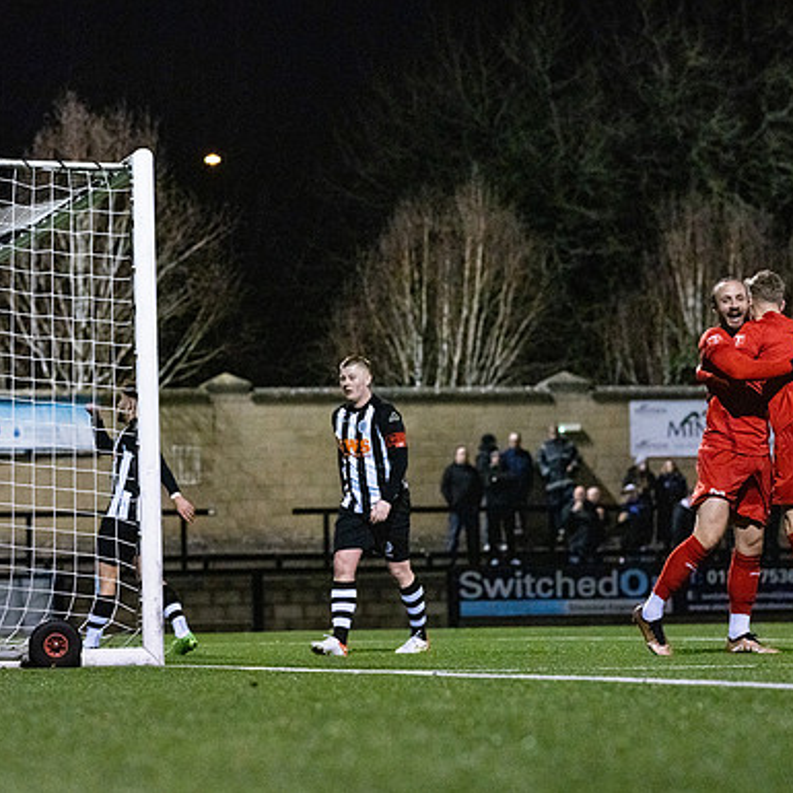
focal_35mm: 175
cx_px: 295
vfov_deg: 10.0
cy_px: 396
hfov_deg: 10.0
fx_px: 4536
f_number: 4
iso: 12800
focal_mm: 135
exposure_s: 1/1000
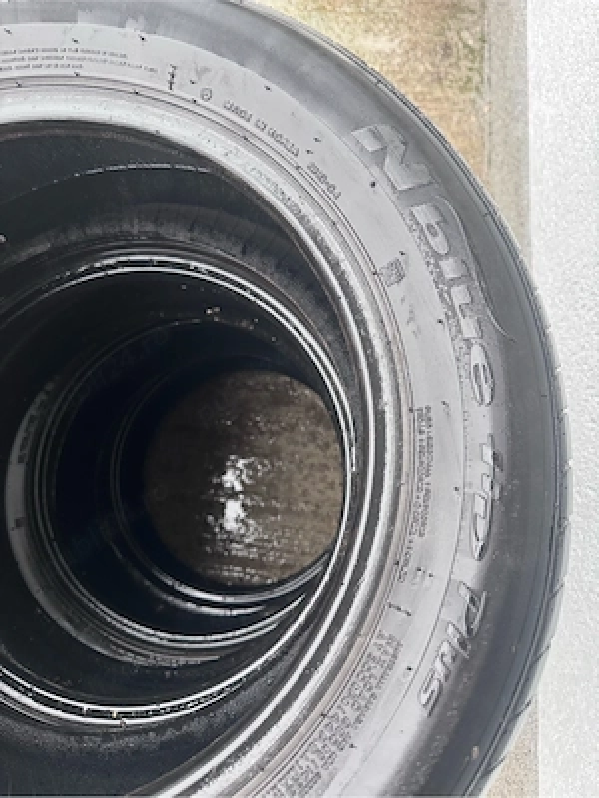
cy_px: 399
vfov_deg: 71.6
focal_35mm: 24
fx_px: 554
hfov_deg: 56.8
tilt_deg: -79.3
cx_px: 300
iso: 250
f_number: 1.78
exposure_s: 1/60
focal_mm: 6.76
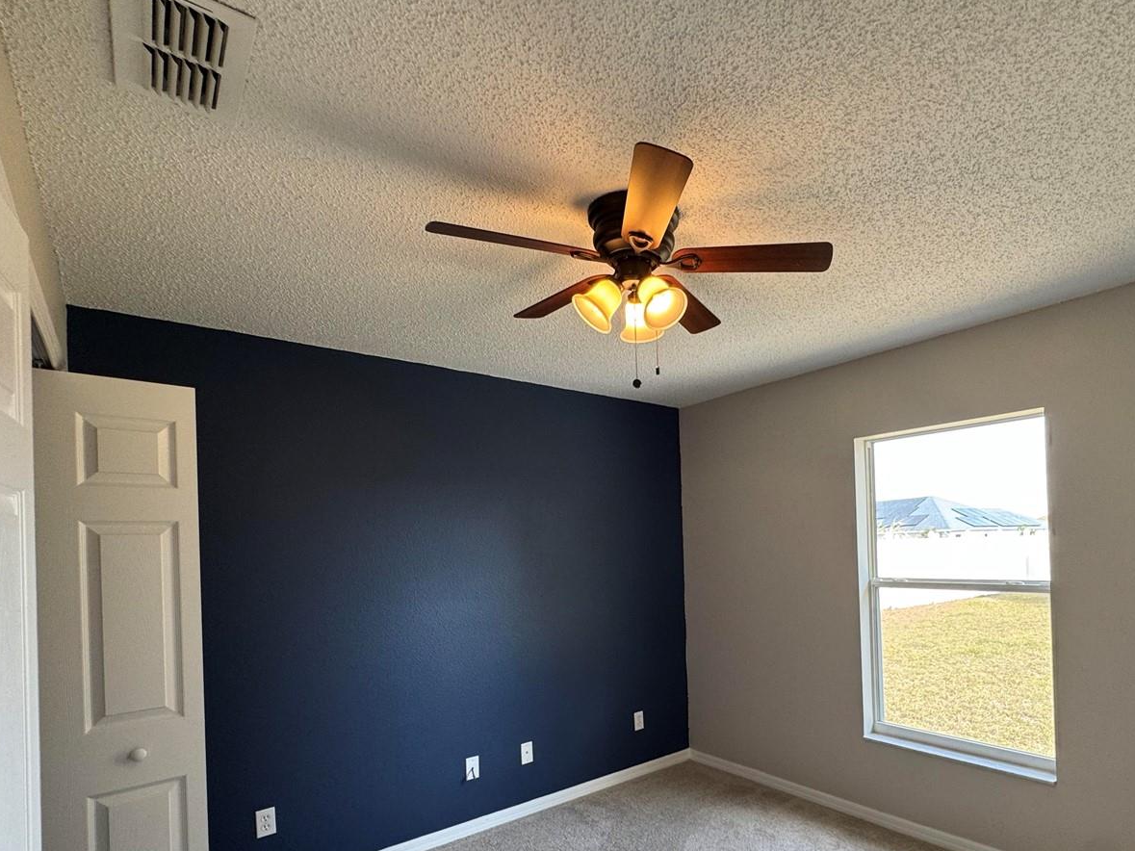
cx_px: 683
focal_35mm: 19
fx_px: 623
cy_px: 543
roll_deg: +1.5
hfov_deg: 83.6
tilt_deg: -0.8
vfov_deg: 67.4
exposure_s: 1/120
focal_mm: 2.22
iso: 125
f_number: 2.2
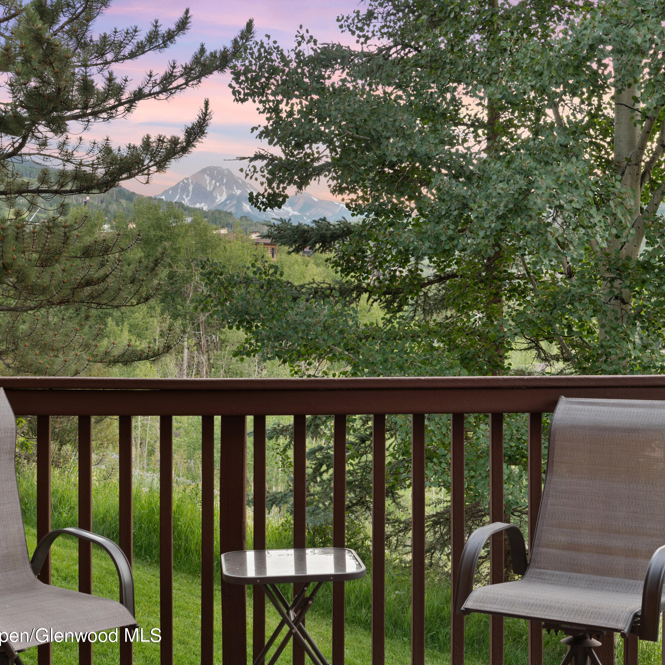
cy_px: 331
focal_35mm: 59
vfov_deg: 29.1
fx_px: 1282
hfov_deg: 29.1
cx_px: 317
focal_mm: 46
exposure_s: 1/1.67
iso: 100
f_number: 8
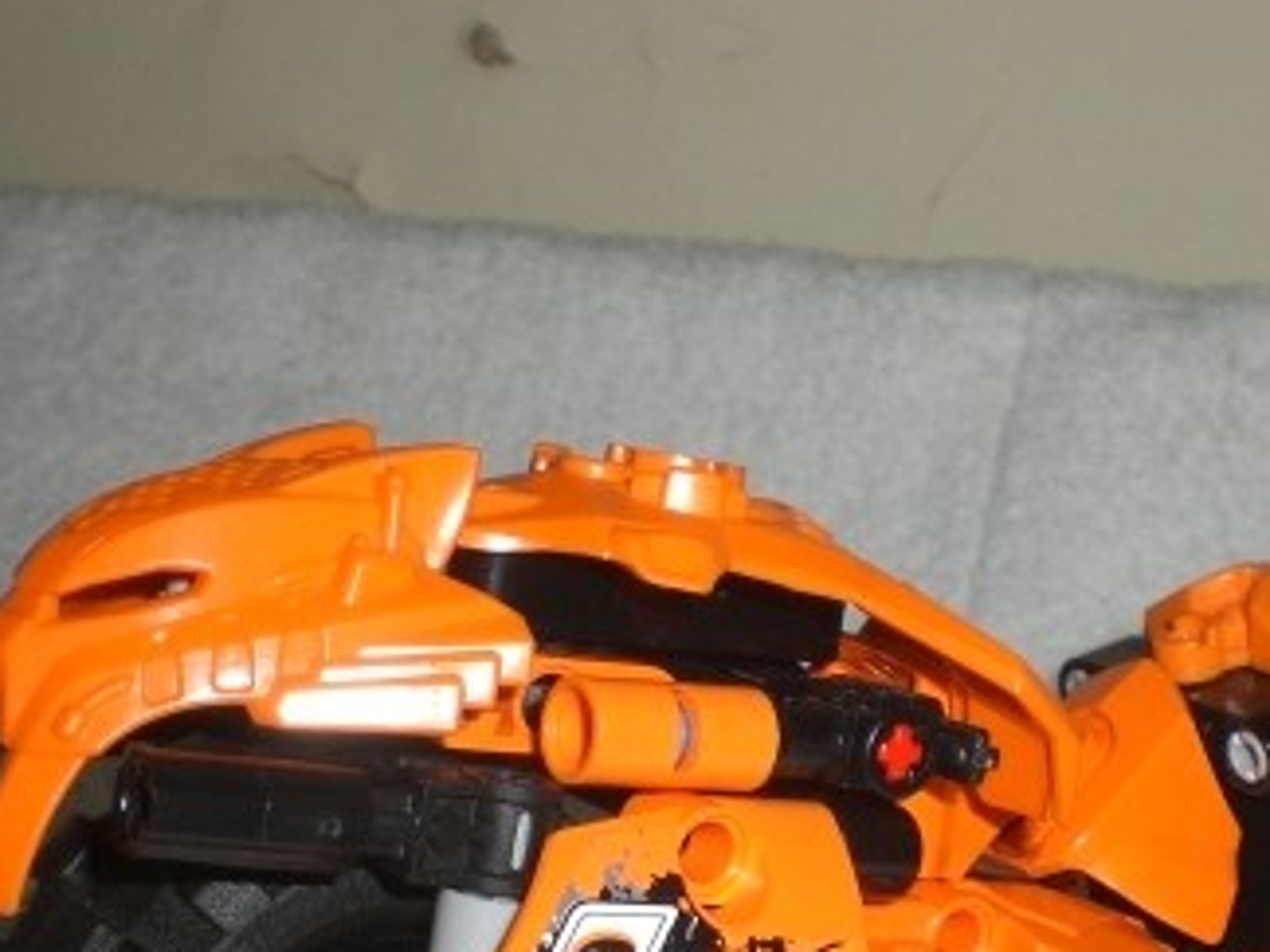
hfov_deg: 25.8
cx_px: 870
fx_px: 2752
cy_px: 811
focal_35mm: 75
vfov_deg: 19.4
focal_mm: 6.3
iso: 50
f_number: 4.4
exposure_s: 1/60
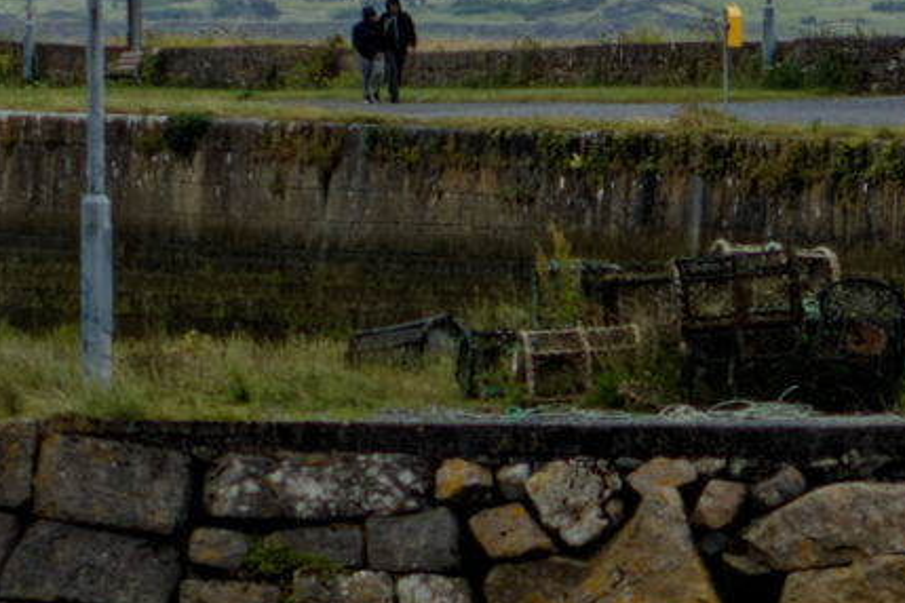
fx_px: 20688
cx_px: 2624
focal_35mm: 823
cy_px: 249
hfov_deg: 2.5
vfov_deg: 1.7
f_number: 8
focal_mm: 92
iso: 280
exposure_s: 1/1000
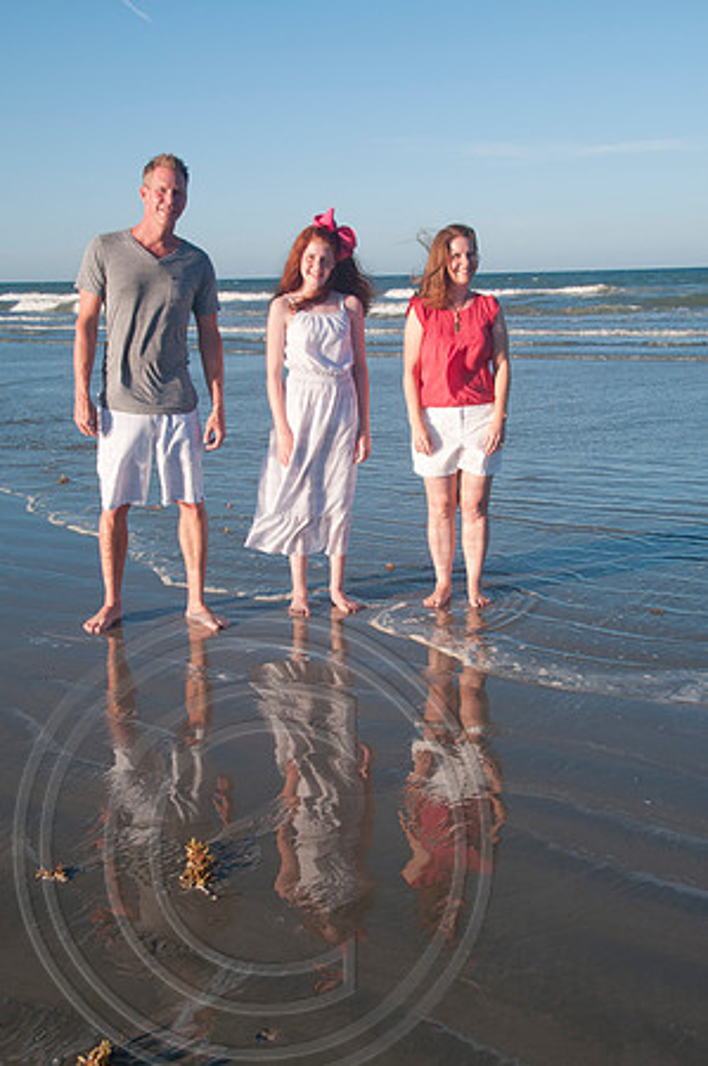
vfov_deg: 45.0
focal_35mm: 44
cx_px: 354
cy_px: 533
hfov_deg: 30.8
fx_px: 1286
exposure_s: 1/250
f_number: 10
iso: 100
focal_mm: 29
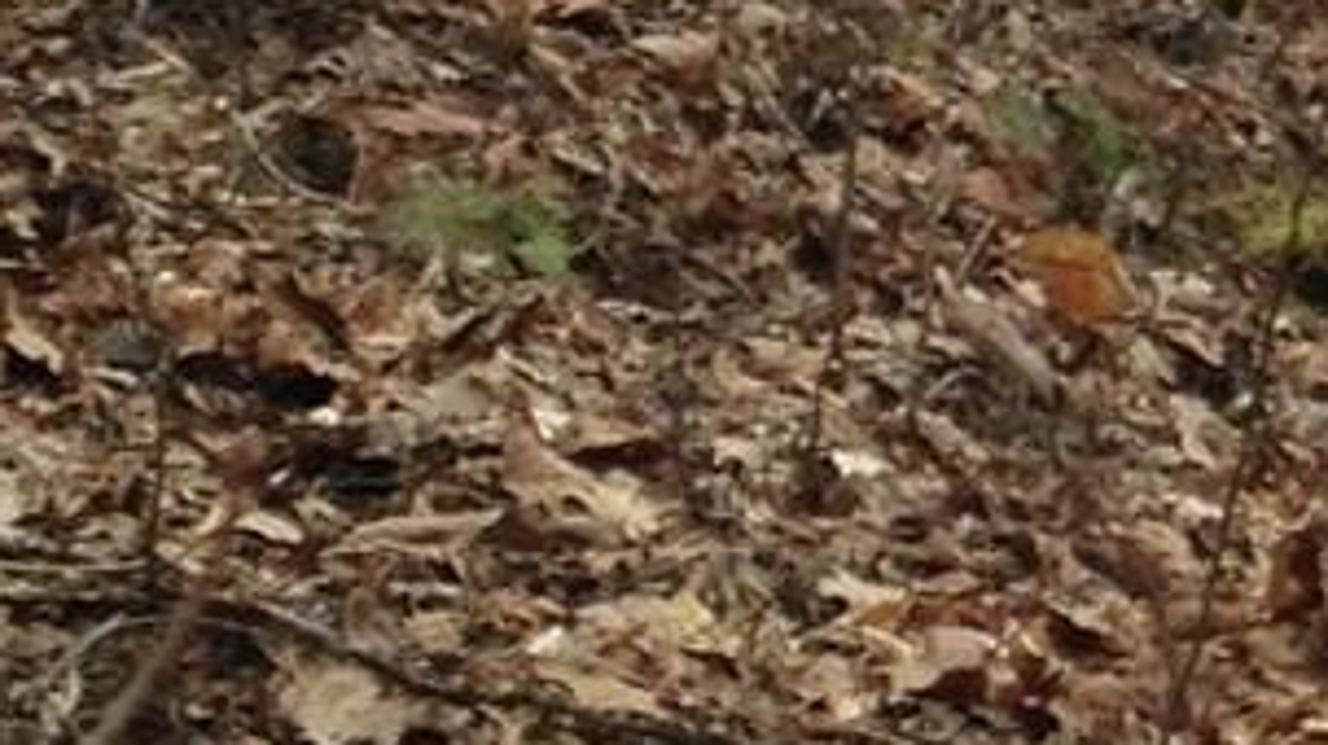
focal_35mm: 243
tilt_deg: +14.9
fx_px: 8552
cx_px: 2643
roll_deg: +1.9
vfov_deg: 5.0
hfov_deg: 8.4
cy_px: -9
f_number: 2.4
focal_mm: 4.12
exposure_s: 1/480
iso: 50
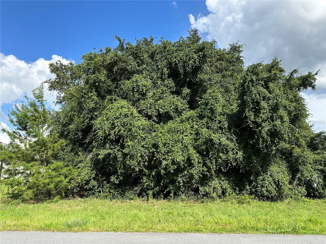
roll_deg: +0.8
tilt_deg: +13.7
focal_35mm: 24
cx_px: 163
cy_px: 122
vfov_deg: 56.8
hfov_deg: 71.6
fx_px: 226
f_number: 1.78
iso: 80
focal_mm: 6.86
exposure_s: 1/1779
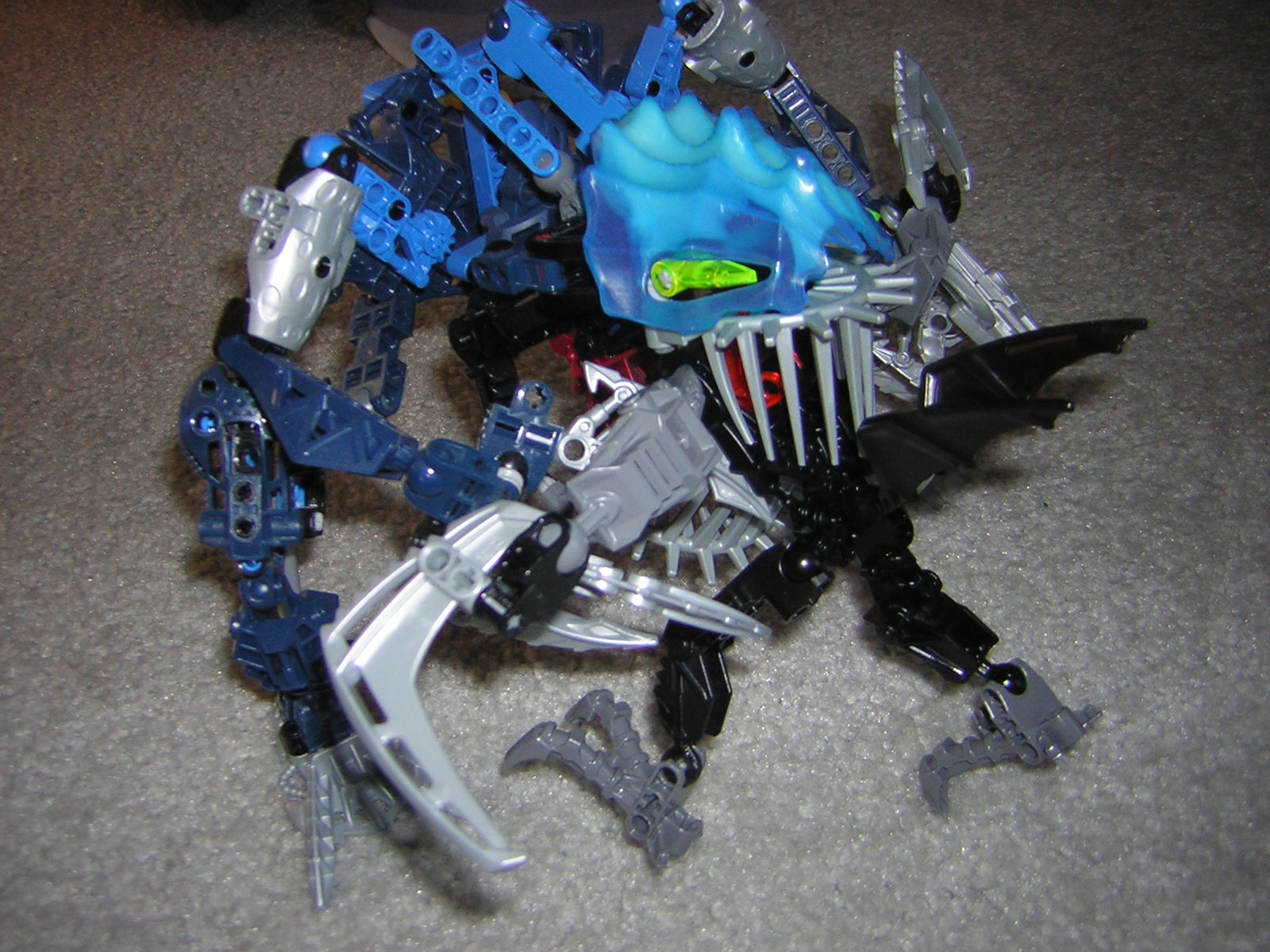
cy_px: 476
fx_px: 1321
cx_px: 635
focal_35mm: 36
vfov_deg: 39.7
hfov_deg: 51.4
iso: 50
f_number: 2.6
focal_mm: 4.7
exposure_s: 1/60.1
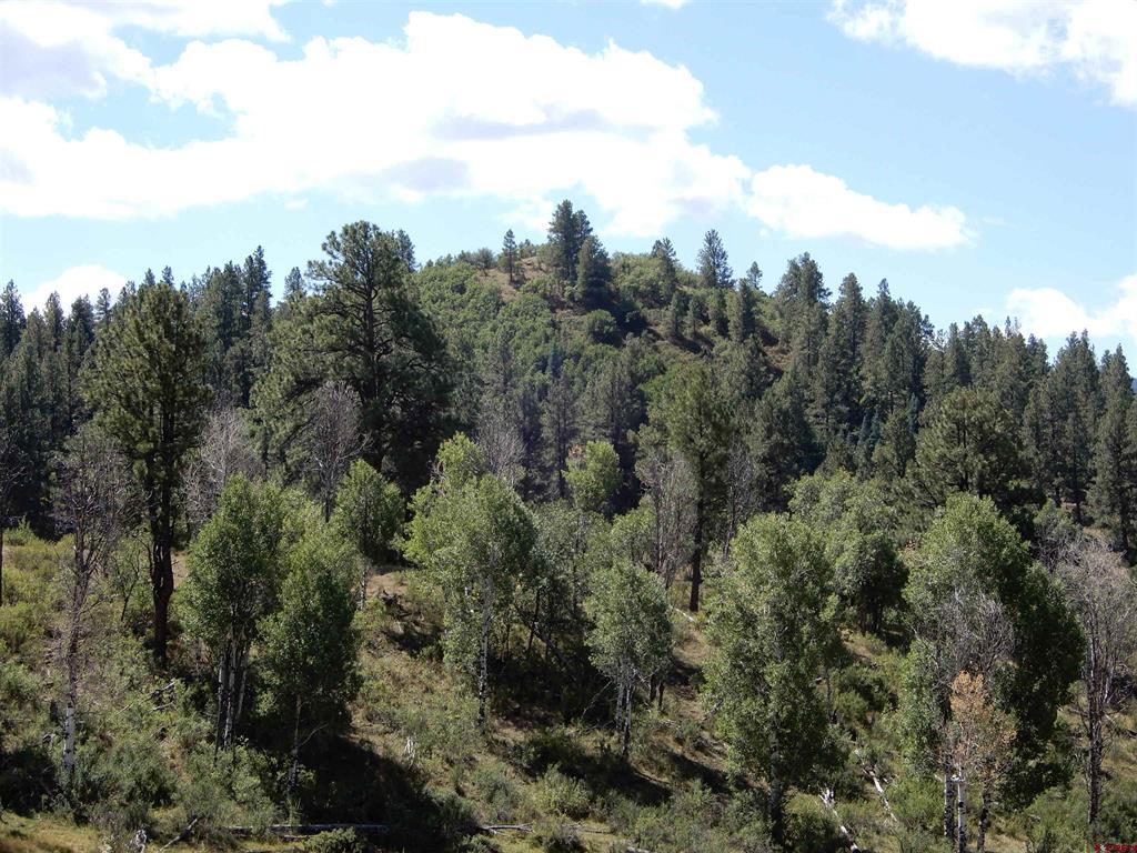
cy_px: 426
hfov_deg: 25.3
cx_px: 568
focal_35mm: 77
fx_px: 2529
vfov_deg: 19.1
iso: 80
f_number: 4.5
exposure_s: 1/400
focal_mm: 13.7
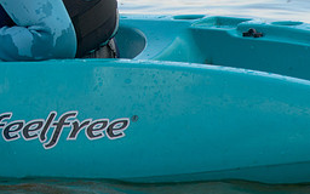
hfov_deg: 1.5
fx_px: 11566
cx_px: -7
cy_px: -133
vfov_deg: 1.0
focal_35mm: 1369
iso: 200
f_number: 8
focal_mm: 300
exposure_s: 1/400
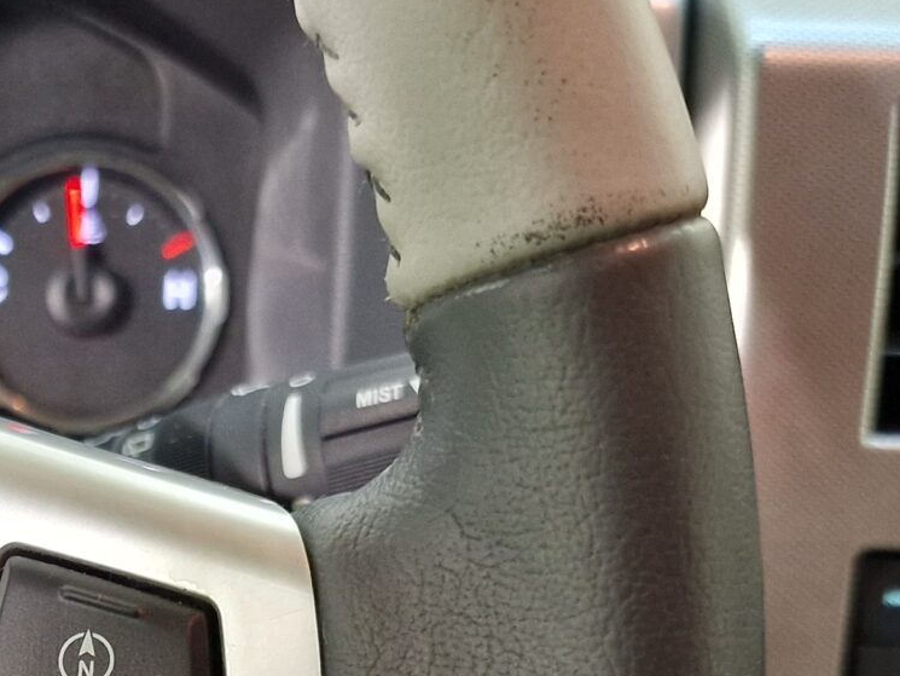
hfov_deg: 23.2
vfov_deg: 17.9
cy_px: 781
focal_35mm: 79
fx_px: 2054
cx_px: -98
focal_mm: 6.4
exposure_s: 1/33
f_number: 1.8
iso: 320
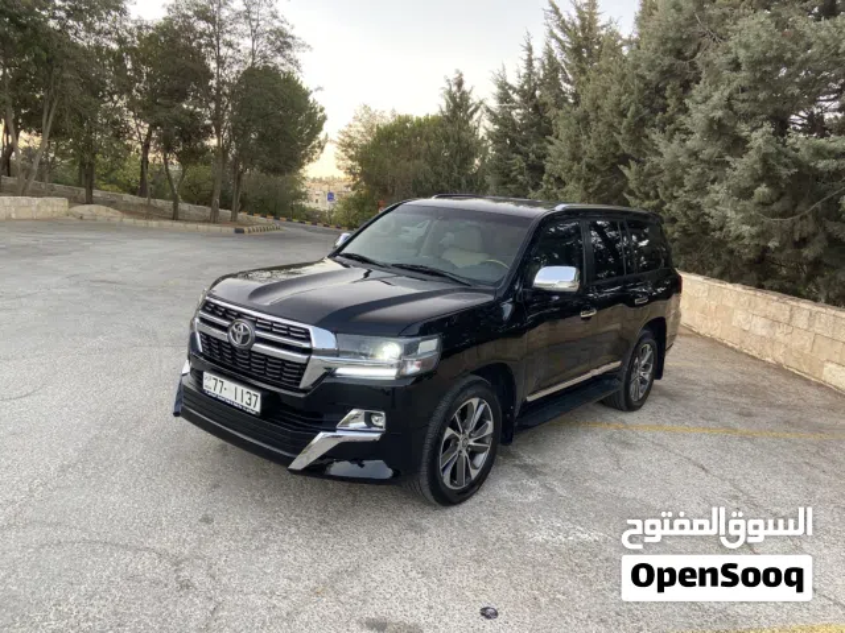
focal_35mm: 26
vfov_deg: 53.1
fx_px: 635
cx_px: 422
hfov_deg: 67.3
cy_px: 316
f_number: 1.8
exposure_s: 1/121
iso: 64
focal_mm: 4.25
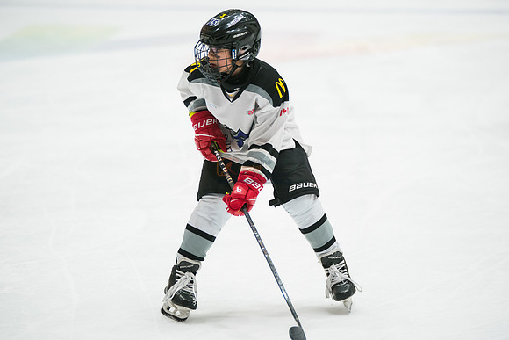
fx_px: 2786
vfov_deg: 7.0
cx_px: 254
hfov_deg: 10.4
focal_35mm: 197
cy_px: 170
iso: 3200
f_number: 3.2
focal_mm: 197
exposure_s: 1/800
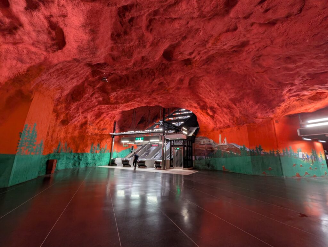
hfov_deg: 106.1
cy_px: 124
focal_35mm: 13
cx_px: 164
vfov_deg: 90.1
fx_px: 123
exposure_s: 1/25
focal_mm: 1.95
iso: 177
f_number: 2.2
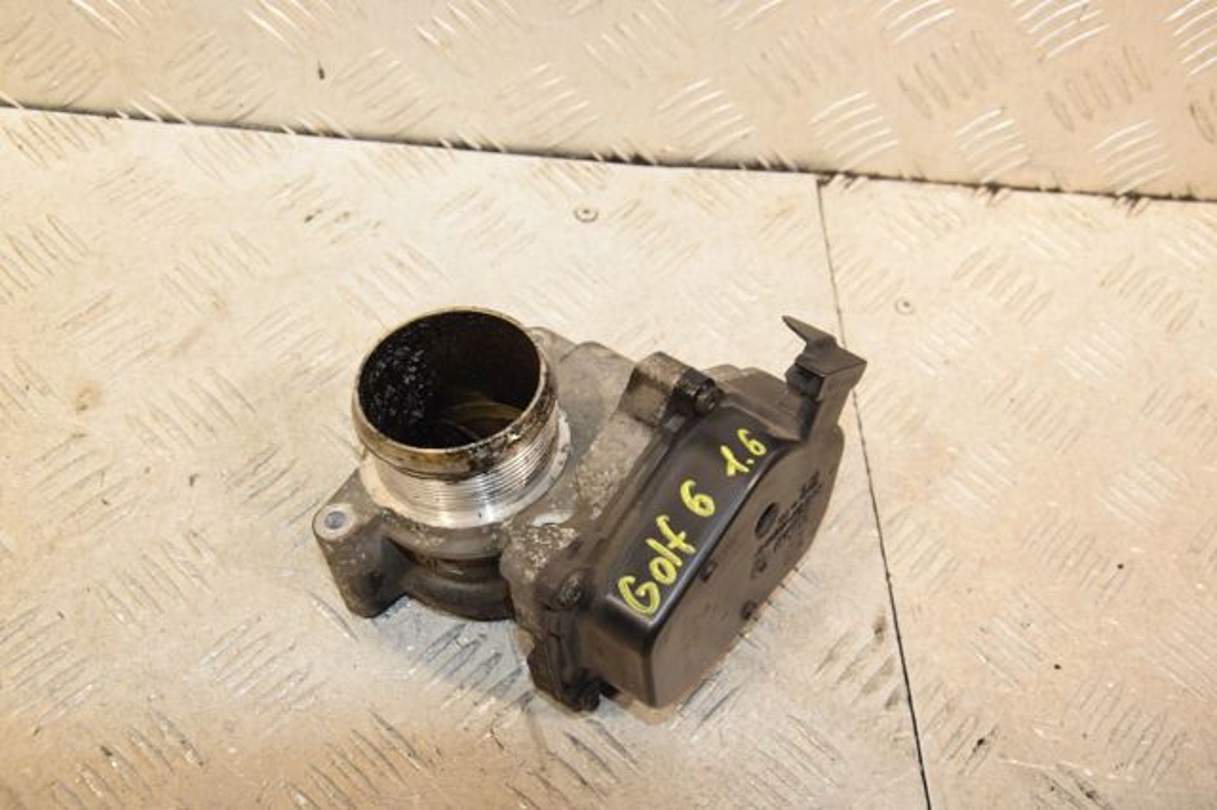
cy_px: 405
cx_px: 608
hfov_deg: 49.6
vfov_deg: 34.2
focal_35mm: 39
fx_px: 1318
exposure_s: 1/200
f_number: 7.1
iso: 1600
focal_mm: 26
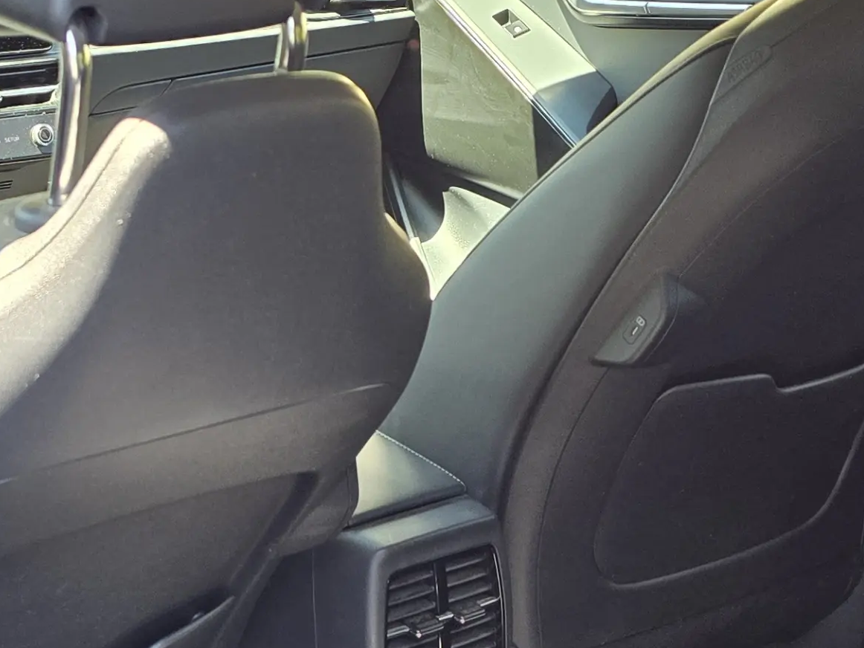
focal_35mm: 76
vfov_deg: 18.8
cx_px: 153
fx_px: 1897
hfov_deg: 25.2
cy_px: 668
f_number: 1.7
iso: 200
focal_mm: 6.3
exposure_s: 1/180
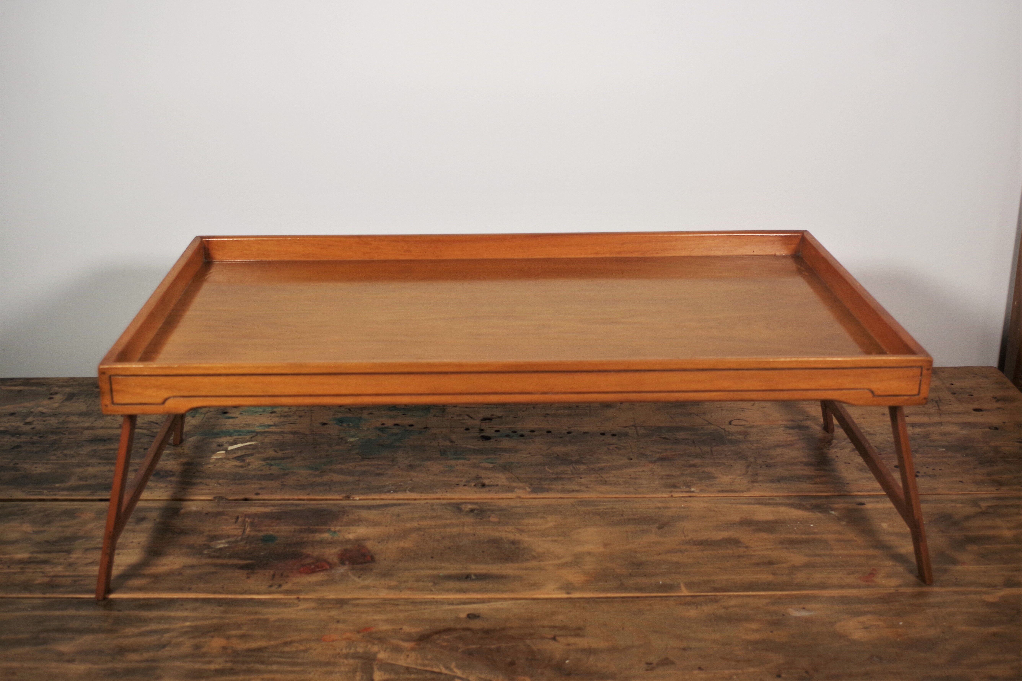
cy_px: 340
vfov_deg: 34.2
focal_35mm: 39
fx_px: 1107
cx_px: 511
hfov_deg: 49.6
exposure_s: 1/80
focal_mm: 26.25
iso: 200
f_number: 4
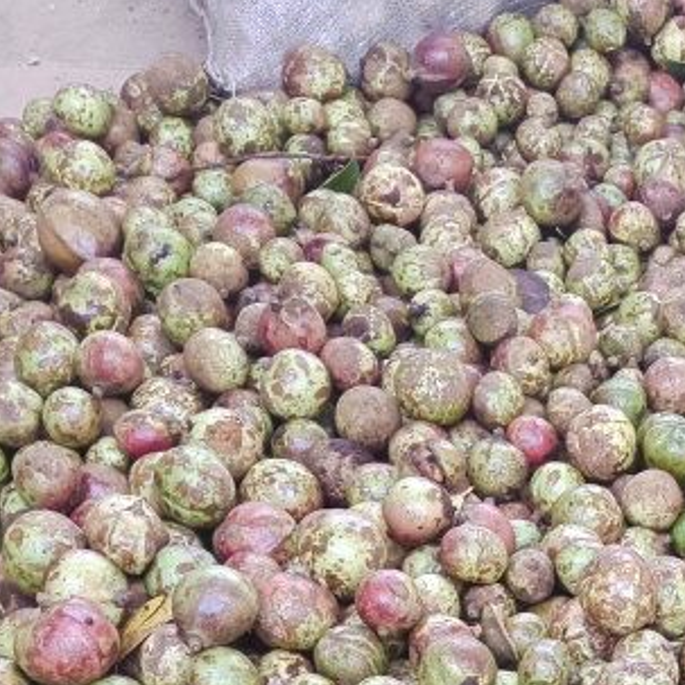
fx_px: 1813
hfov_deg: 20.1
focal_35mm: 81
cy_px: 1113
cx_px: 814
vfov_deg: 18.3
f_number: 1.8
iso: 369
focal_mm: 4.05
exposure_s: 1/100
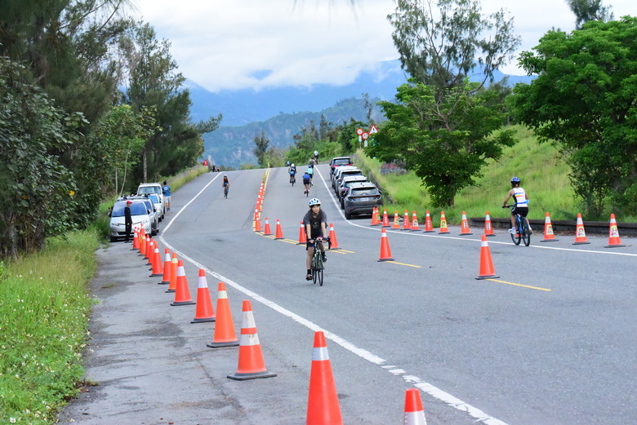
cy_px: 212
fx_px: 1806
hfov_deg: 20.0
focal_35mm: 102
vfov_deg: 13.4
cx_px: 318
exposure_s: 1/2500
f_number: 13
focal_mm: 102
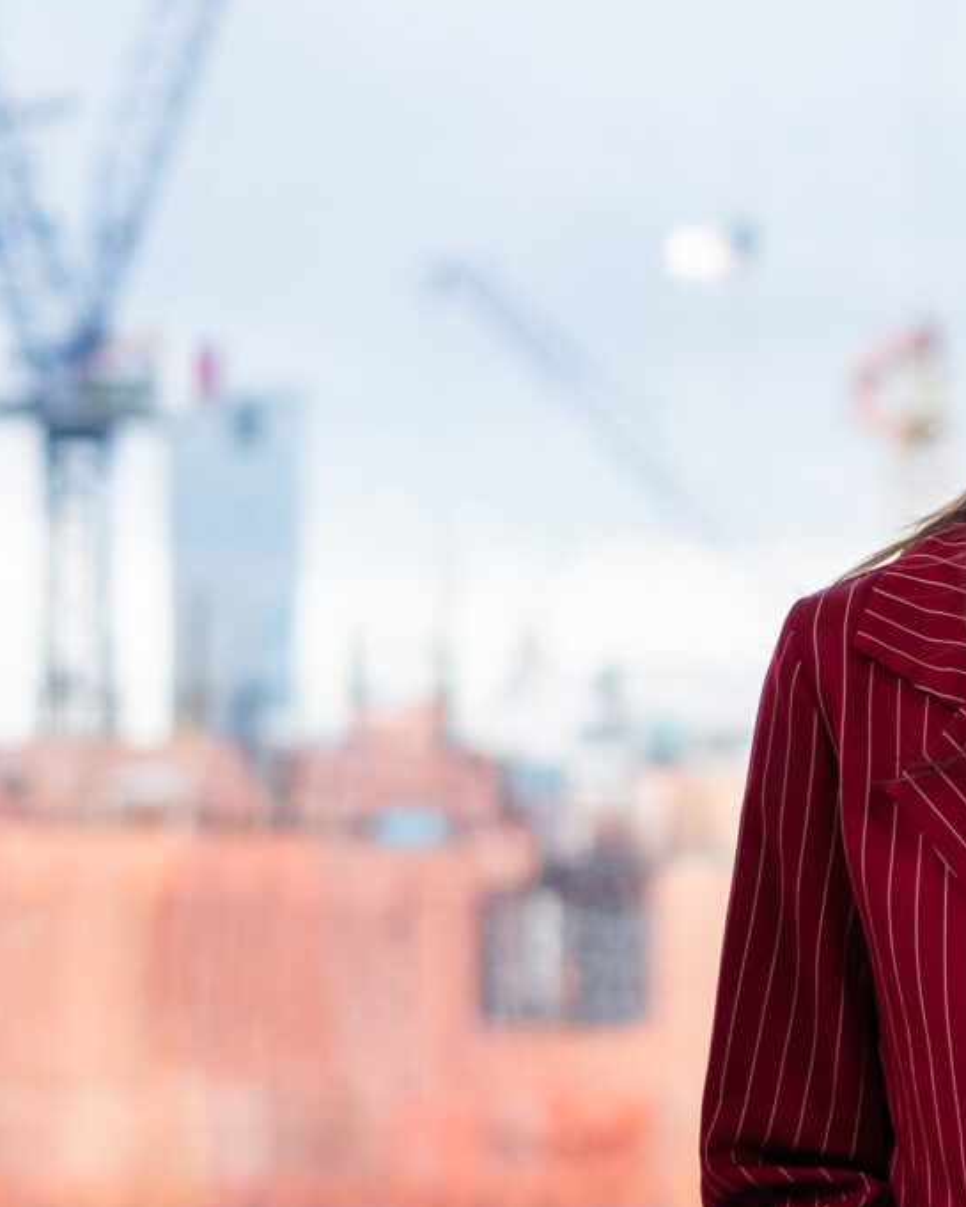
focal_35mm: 194
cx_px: 1326
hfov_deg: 7.9
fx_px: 6931
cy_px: 1128
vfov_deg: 9.9
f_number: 2.5
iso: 400
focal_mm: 55
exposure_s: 1/320
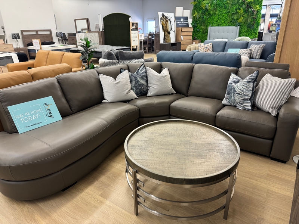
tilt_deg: -21.6
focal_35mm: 24
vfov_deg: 56.8
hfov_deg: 71.6
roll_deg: +1.5
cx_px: 150
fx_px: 207
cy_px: 112
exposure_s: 1/60
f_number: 1.78
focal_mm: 6.76
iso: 125
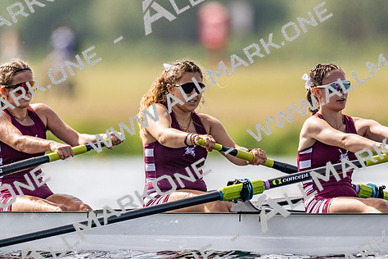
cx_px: 187
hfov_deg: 1.9
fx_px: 11876
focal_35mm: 1102
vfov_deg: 1.2
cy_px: 155
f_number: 4
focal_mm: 600
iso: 180
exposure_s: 1/2500
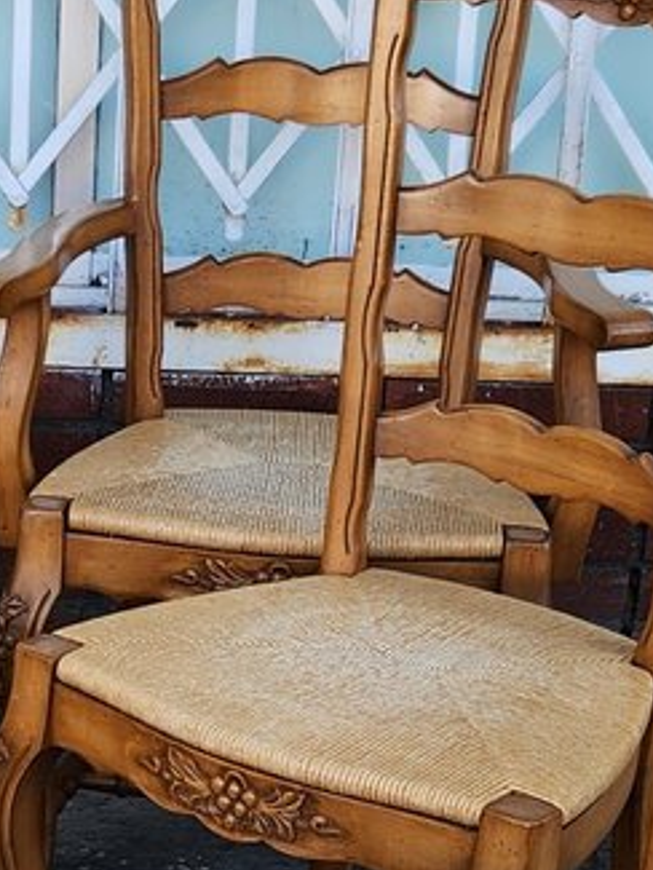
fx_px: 2840
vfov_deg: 17.3
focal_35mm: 113
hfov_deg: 12.9
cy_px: 636
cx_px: -45
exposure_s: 1/228
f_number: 1.8
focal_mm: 5.4
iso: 20
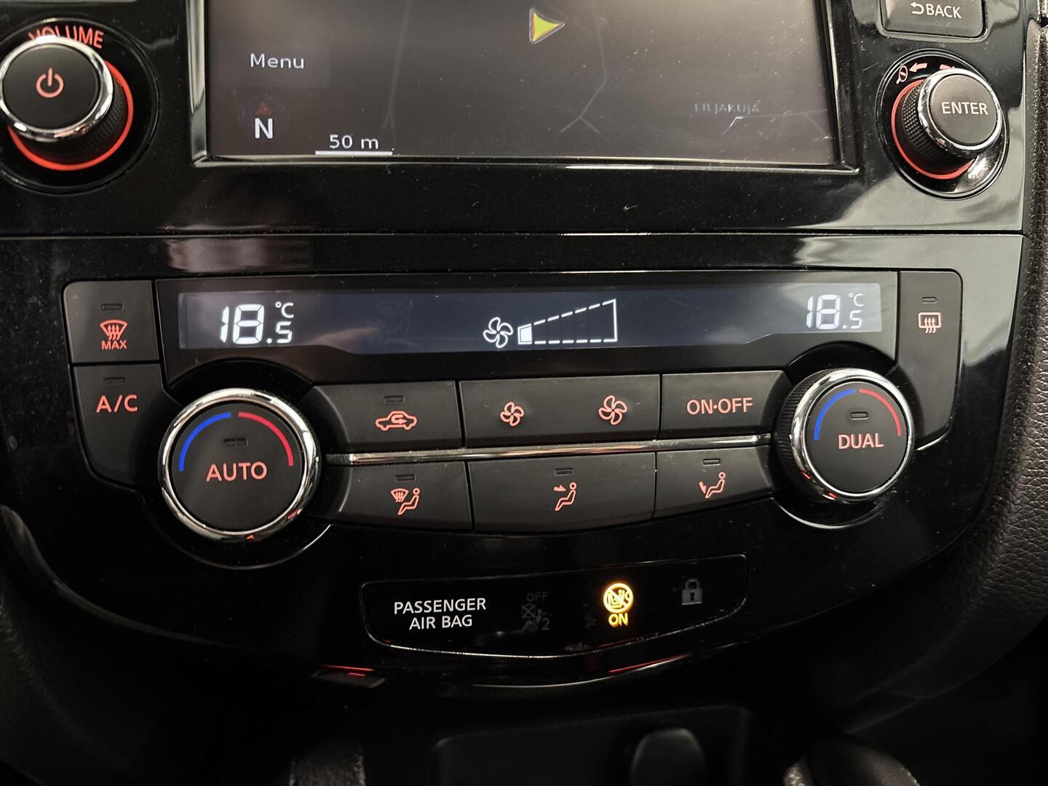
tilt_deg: -23.1
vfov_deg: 53.1
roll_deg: -3.4
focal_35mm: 26
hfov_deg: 67.3
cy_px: 393
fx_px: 787
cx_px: 524
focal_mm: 5.96
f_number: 1.6
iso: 1000
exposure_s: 1/28
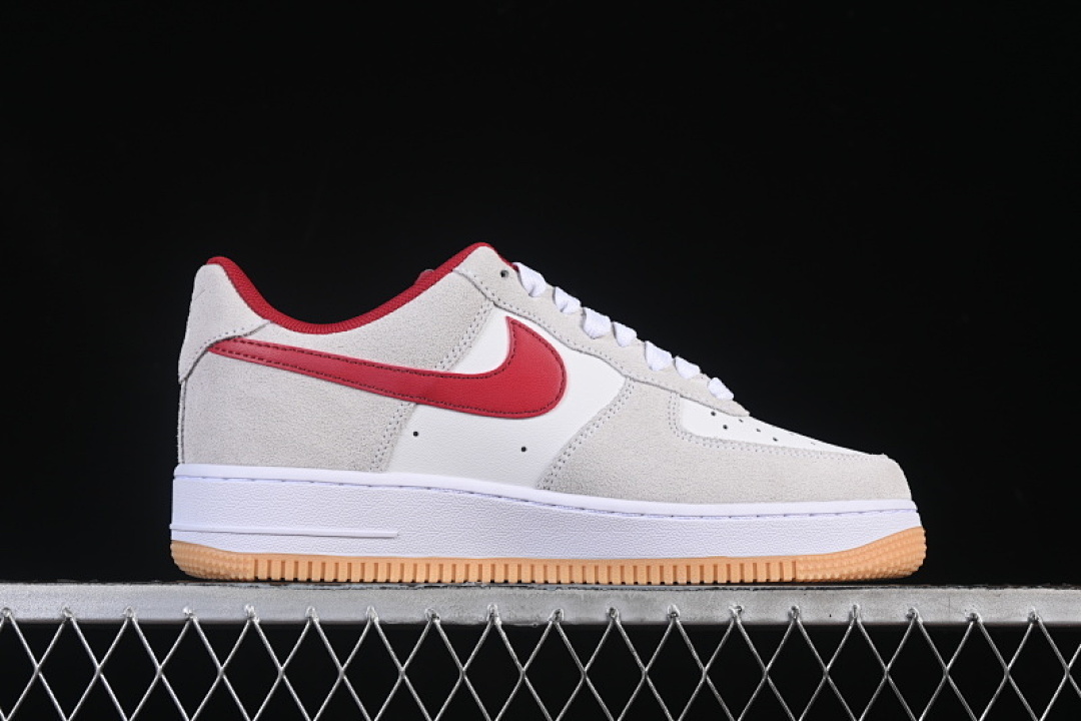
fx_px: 2252
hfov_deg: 27.0
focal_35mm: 75
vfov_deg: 18.2
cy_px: 360
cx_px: 540
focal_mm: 50
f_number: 8
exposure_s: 1/80
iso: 160
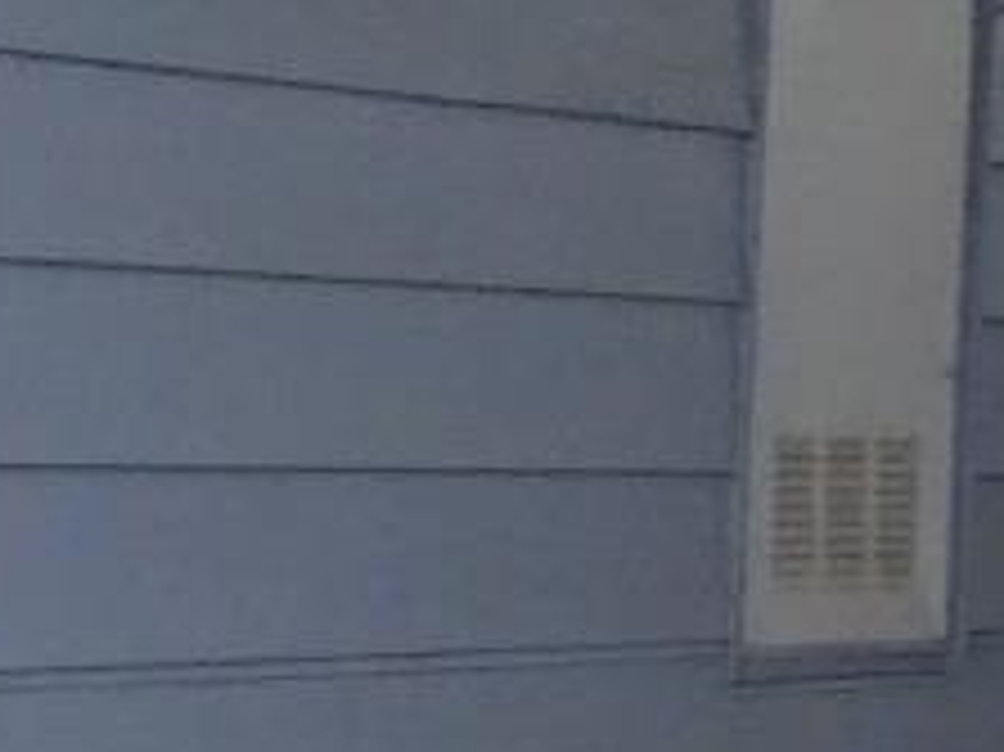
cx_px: 1657
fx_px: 6638
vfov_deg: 6.5
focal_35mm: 229
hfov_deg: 8.4
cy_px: 209
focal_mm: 5.79
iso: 500
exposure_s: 1/40
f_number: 4
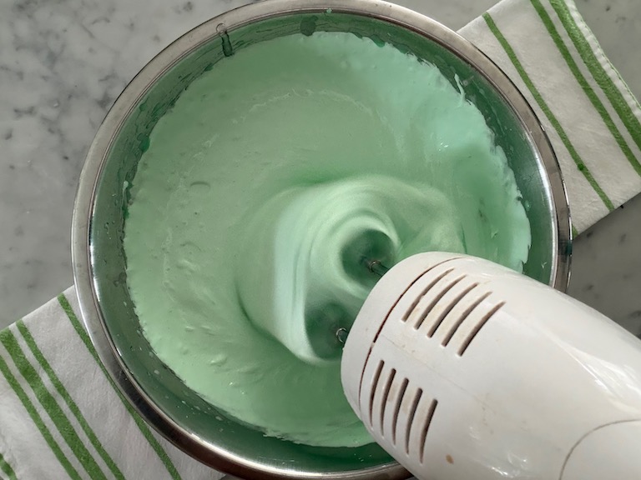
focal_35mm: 30
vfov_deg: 46.8
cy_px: 240
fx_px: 556
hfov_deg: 60.0
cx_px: 320
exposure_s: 1/40
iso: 320
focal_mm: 2.71
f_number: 1.9
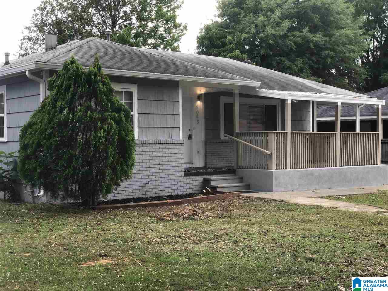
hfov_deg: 36.8
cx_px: 194
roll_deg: +0.8
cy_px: 146
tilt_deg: +1.6
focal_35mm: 52
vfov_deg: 28.0
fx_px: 583
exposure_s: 1/120
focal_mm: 6
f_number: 2.4
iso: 20
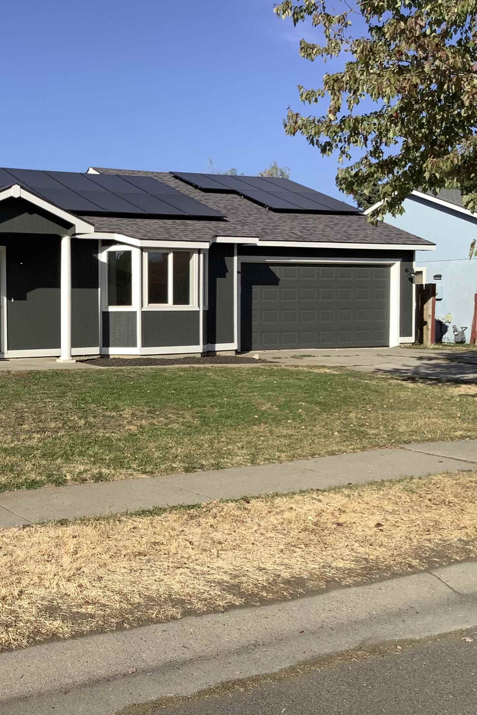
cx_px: 37
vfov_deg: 44.5
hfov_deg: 29.1
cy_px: 351
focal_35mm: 44
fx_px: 874
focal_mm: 3.3
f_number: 2.4
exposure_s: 1/1481
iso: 25
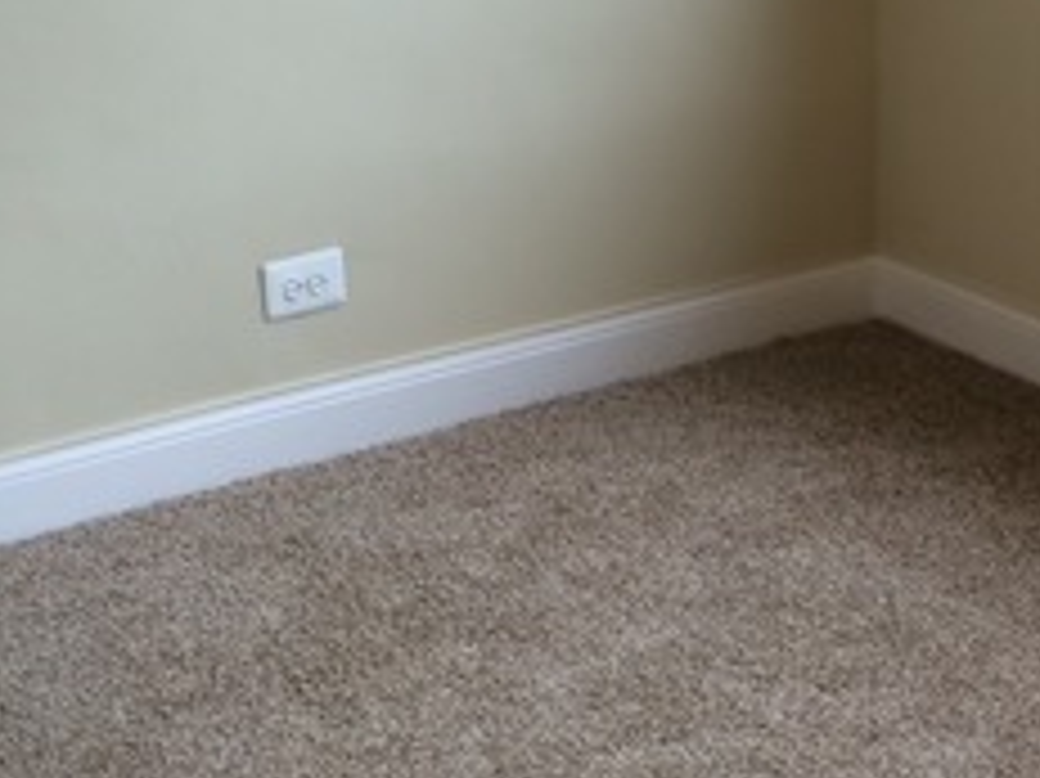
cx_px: 927
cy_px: 454
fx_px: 2492
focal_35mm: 83
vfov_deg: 17.7
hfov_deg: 23.0
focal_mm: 4.12
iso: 40
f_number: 2.2
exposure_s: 1/30
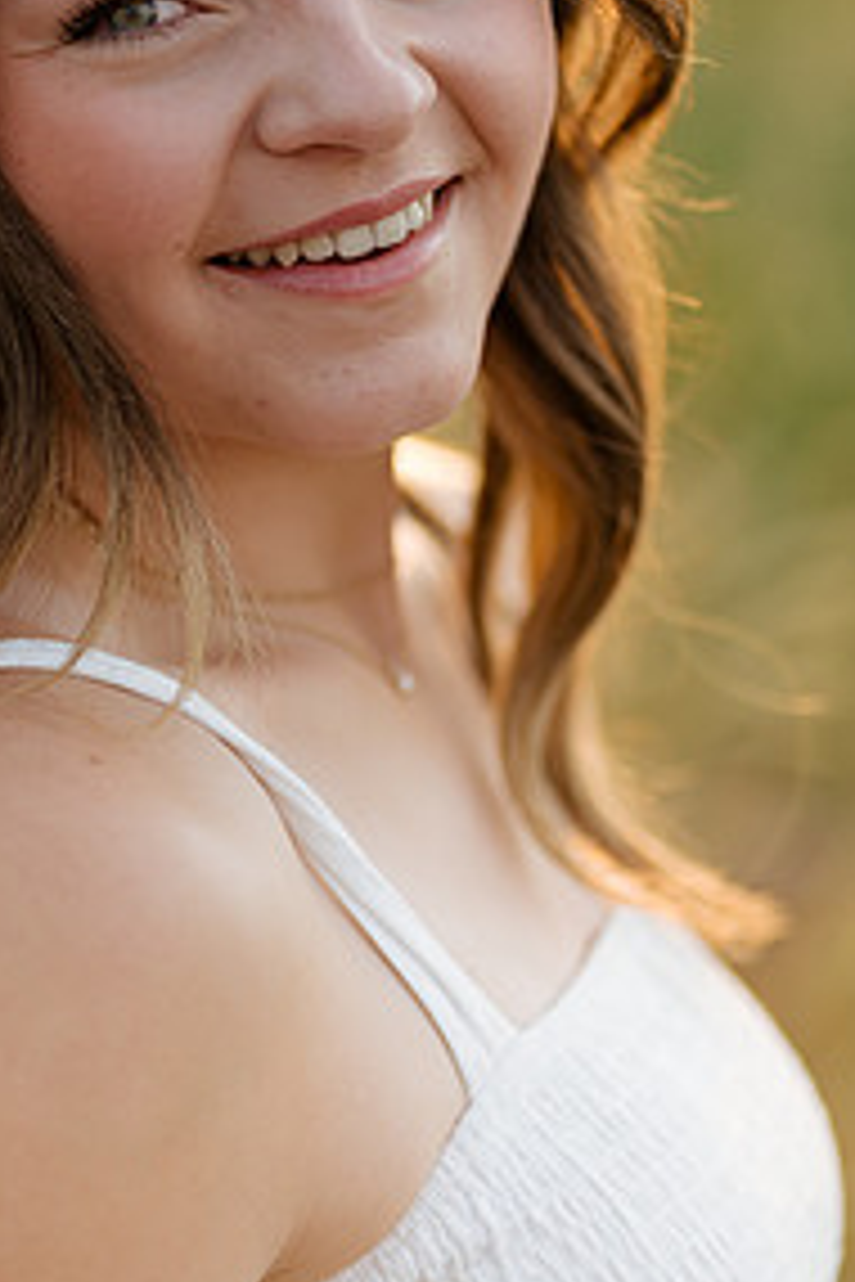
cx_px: 189
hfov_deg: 10.2
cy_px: 477
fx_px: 4773
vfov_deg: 15.3
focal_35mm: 134
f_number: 1.8
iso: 125
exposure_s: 1/1000
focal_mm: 85
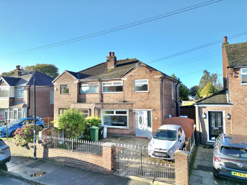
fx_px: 171
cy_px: 92
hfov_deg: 71.6
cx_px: 124
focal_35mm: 24
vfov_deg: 56.8
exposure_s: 1/1000
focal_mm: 6.72
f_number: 1.7
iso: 100
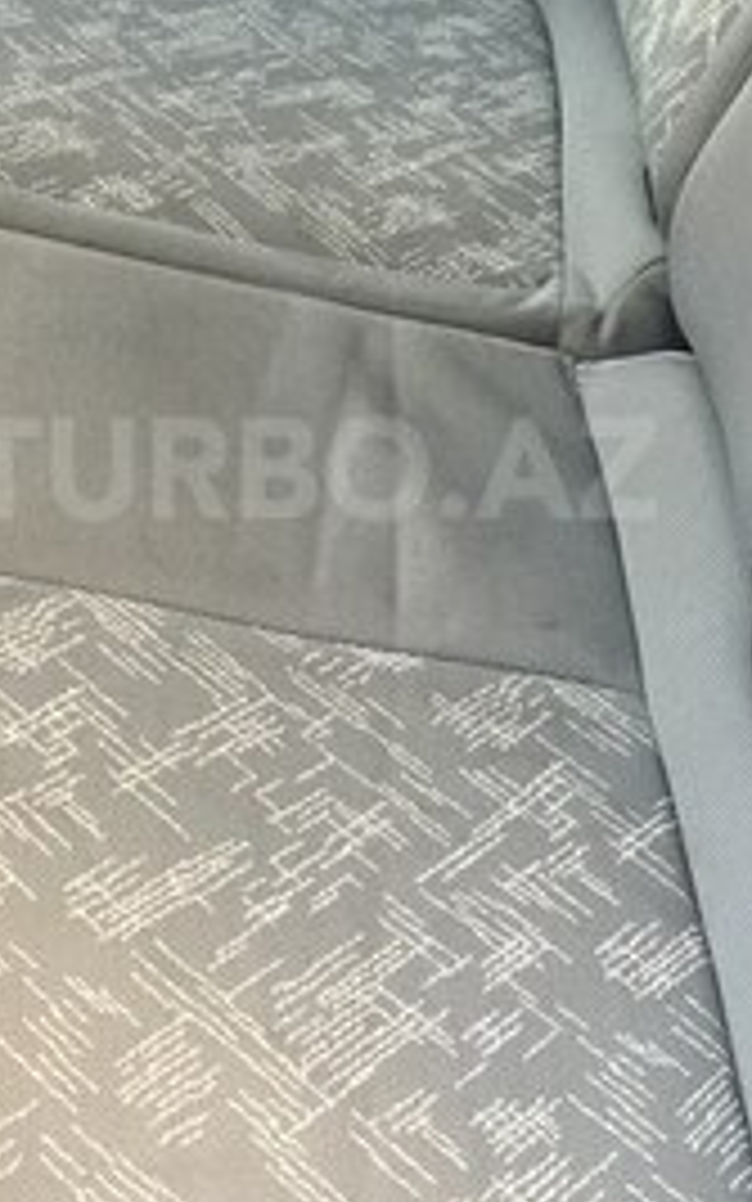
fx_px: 1868
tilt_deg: -43.9
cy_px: 468
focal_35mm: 57
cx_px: 311
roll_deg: +4.4
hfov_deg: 22.7
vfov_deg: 35.5
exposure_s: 1/33
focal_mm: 4.15
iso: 50
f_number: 2.2
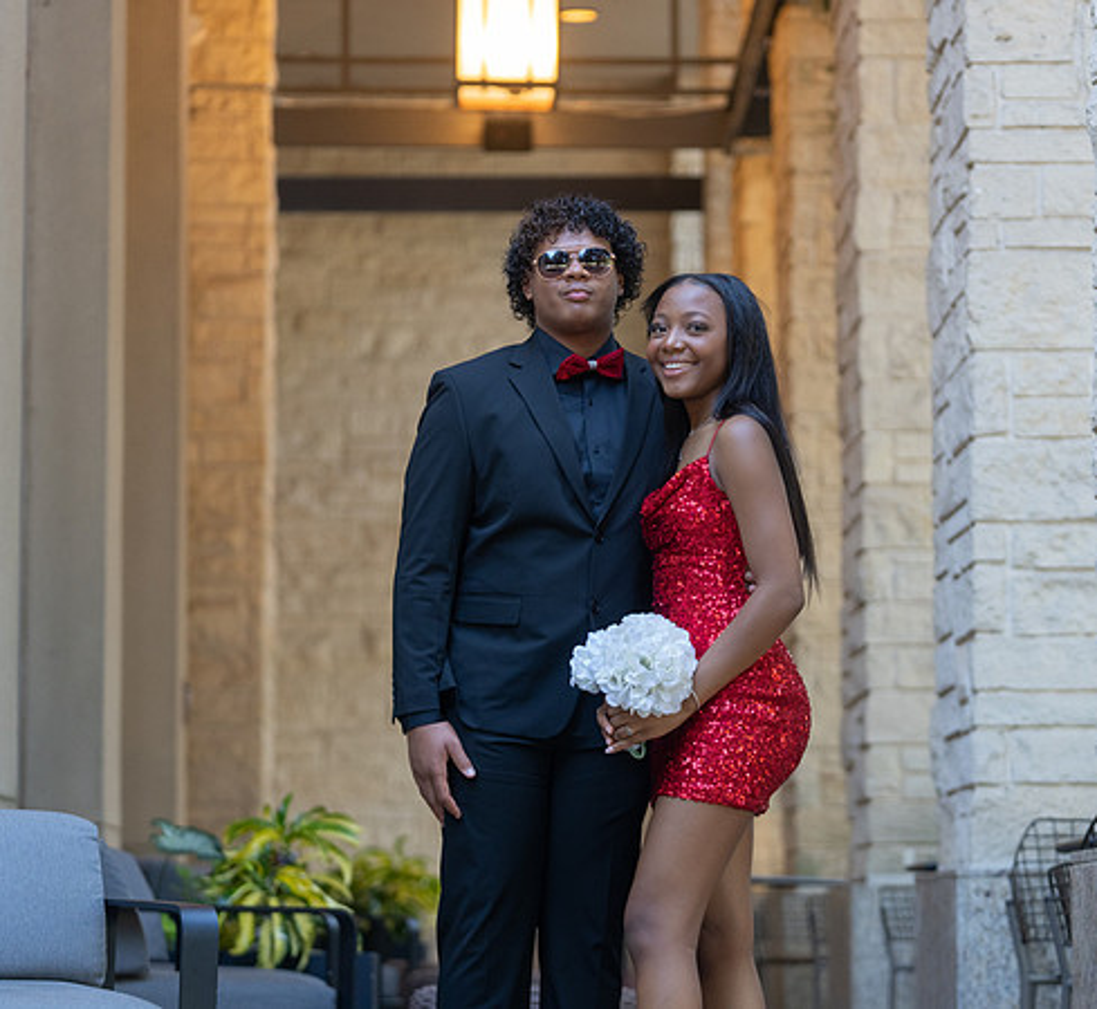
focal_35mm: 116
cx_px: 600
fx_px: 4000
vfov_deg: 14.4
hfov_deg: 15.6
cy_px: 504
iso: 1250
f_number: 2.8
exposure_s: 1/320
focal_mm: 92
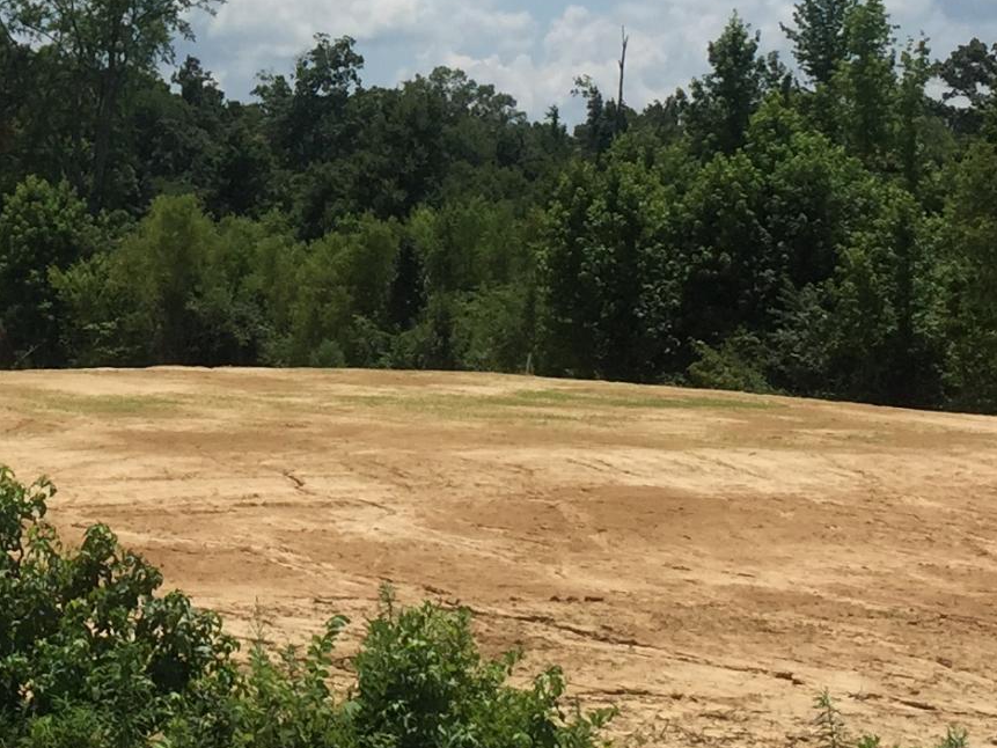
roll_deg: -1.8
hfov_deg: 18.9
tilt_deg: +3.1
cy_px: 66
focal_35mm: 101
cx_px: -7
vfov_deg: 14.5
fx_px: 2909
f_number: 2.2
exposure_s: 1/4405
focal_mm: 4.15
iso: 32
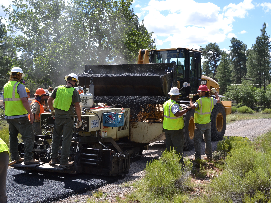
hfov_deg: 39.6
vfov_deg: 30.3
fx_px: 376
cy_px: 103
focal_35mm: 48
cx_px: 142
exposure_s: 1/200
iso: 100
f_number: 6.3
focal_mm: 28
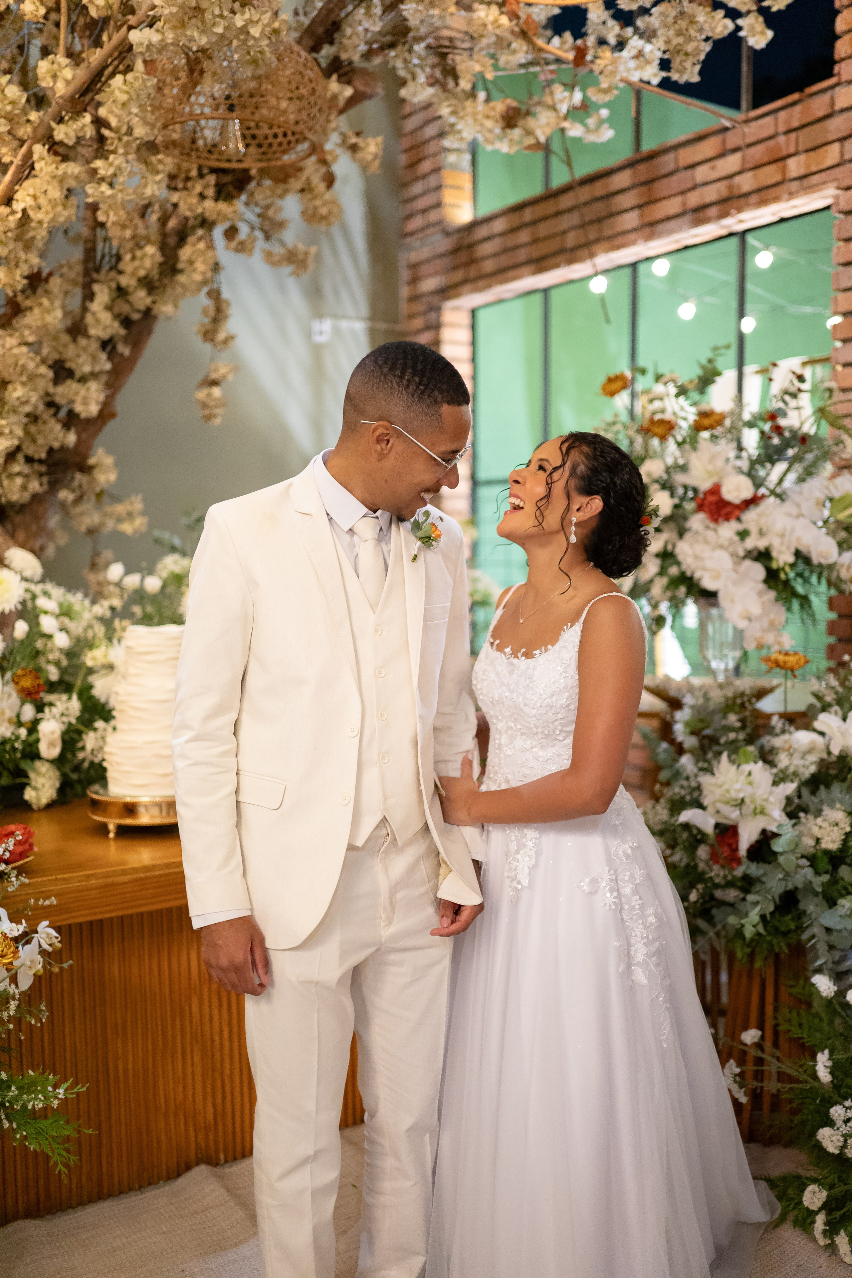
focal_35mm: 35
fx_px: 1242
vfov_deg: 54.4
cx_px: 426
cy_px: 639
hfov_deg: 37.9
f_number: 1.4
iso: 4000
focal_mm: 35
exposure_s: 1/320
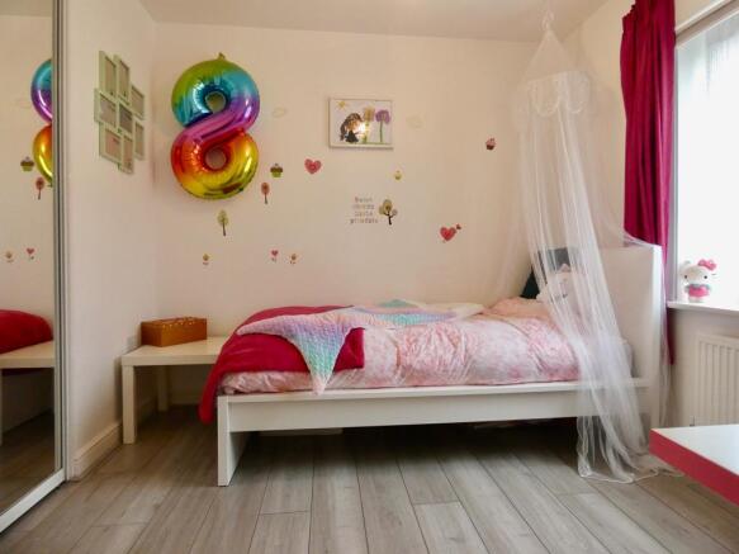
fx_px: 427
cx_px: 370
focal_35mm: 20
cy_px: 277
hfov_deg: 81.8
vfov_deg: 66.0
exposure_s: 1/60
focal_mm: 3.6
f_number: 2.8
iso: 320
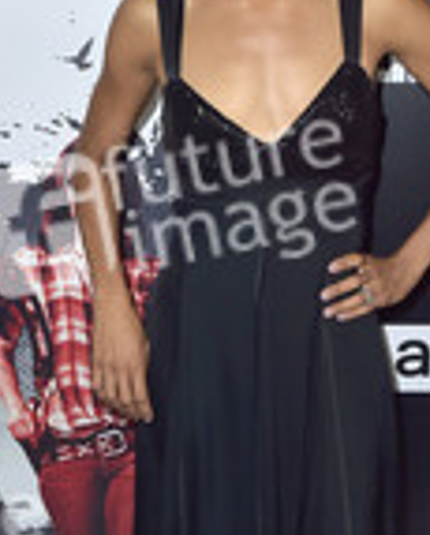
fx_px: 1205
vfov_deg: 24.8
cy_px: 397
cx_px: 275
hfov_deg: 20.2
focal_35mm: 76
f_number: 5.6
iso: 500
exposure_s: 1/250
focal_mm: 29
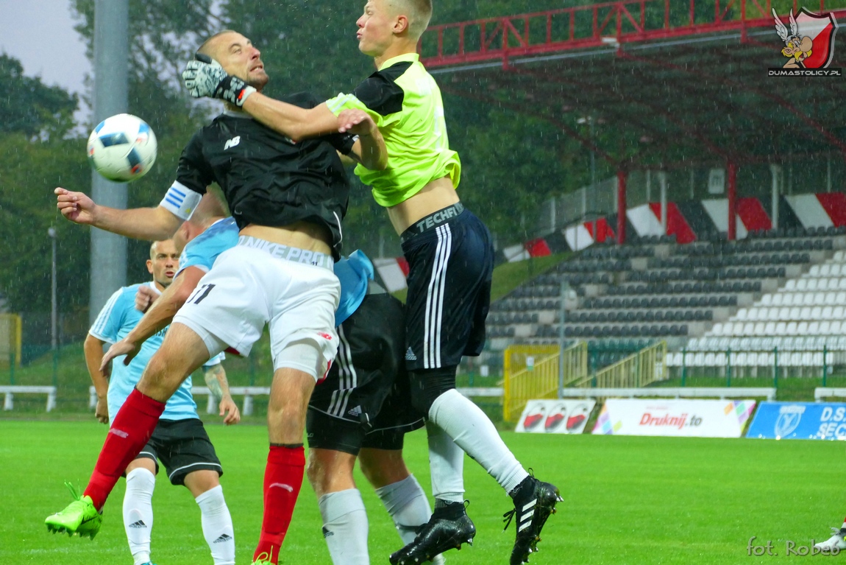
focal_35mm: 180
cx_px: 423
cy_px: 282
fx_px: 4230
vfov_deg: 7.6
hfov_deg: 11.4
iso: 1600
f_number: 4
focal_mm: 65.81
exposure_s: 1/500
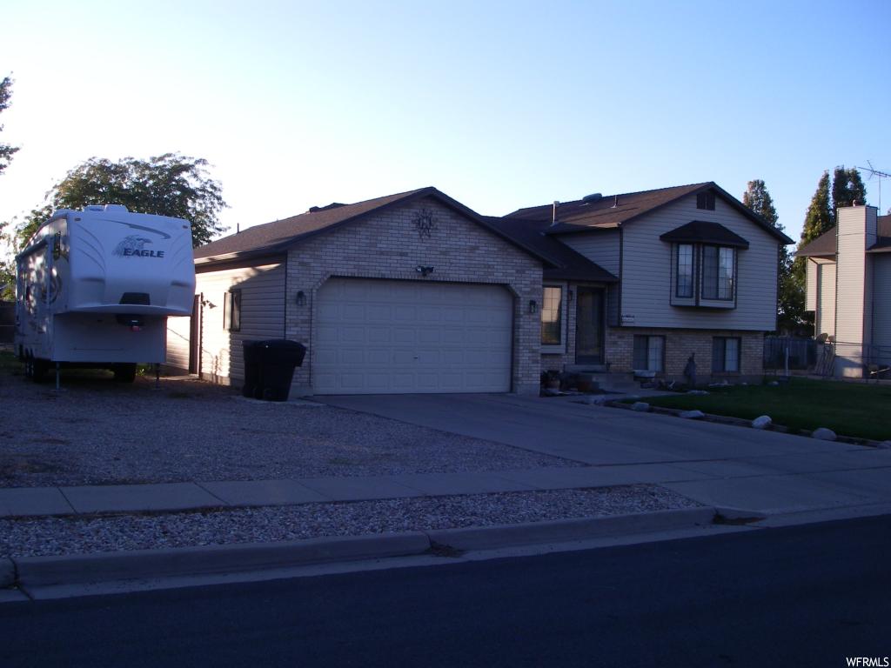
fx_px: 978
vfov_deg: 37.7
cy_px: 334
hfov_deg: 49.0
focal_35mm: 38
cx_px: 446
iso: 80
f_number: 6.6
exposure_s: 1/100
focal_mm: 6.3
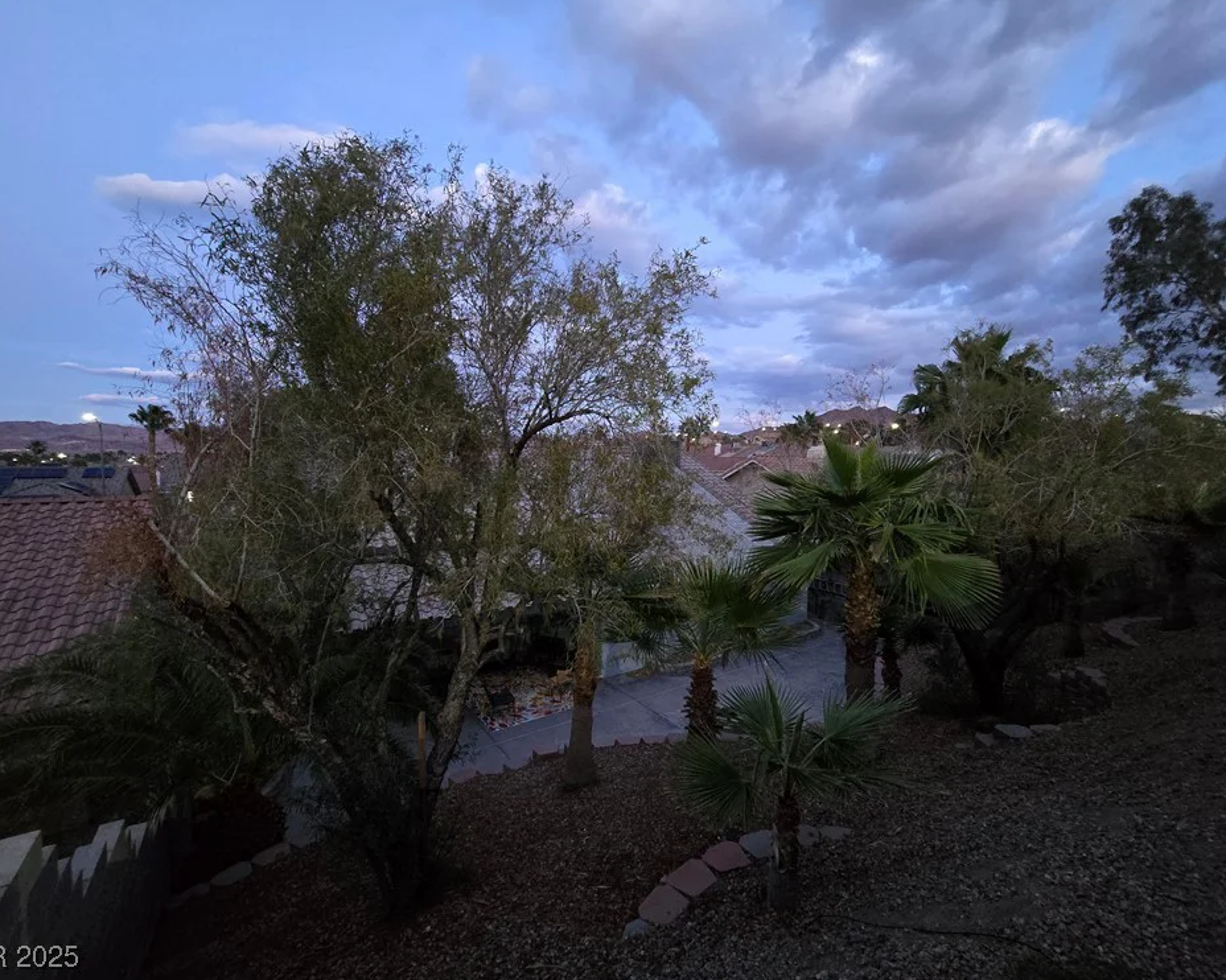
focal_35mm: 14
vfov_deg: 87.9
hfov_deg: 100.7
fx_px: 508
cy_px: 479
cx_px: 622
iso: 1250
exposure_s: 1/24
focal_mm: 2.2
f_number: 2.2
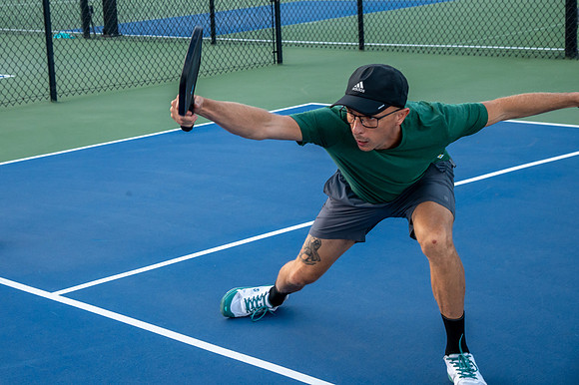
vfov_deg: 16.9
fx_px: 1295
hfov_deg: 25.1
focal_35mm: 81
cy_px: 135
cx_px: 203
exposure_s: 1/400
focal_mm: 62
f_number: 8
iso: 1600
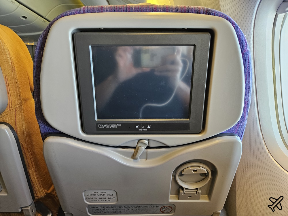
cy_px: 108
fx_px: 191
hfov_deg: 73.9
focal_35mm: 23
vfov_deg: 58.9
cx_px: 144
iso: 200
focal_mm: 5.4
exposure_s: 1/120
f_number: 1.8
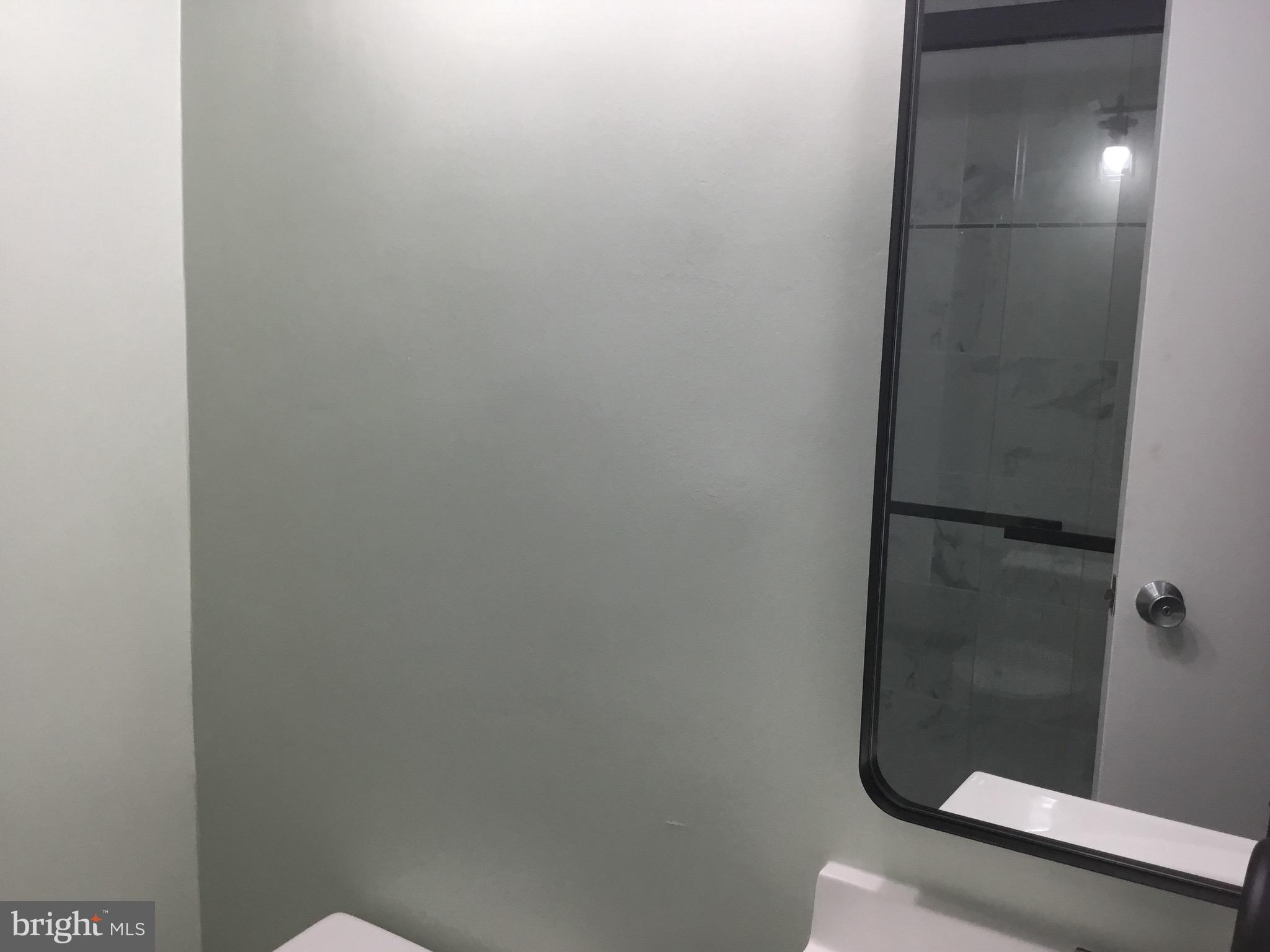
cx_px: 635
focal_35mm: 31
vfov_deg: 45.4
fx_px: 1137
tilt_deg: -6.0
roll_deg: -1.3
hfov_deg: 58.4
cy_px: 476
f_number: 2.4
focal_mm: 3.3
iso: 32
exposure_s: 1/40
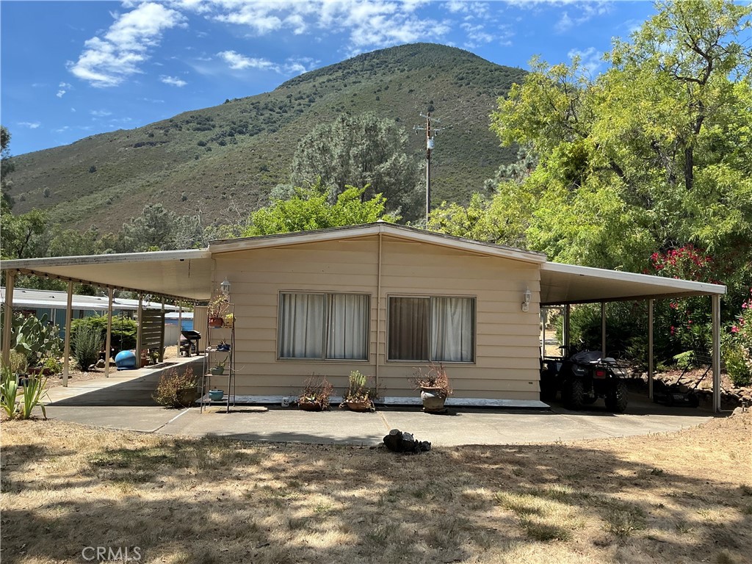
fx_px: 608
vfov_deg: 49.7
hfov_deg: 63.4
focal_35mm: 28
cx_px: 376
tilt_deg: +3.2
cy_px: 282
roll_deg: -2.2
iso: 25
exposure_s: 1/1035
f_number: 1.8
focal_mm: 3
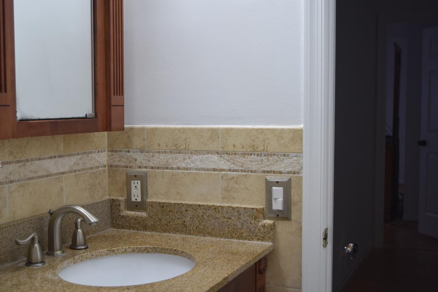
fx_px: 628
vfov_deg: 26.1
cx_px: 172
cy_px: 165
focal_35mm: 52
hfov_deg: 38.3
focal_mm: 27
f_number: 4.2
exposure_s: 1/80
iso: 400
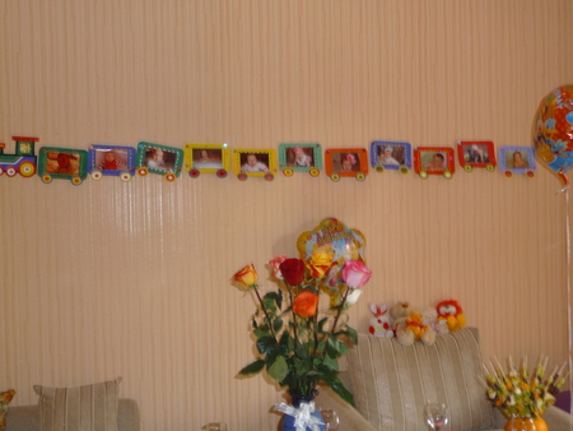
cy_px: 216
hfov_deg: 46.8
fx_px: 662
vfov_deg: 36.0
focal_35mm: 40
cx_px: 286
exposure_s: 1/30
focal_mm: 6.7
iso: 160
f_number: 3.9
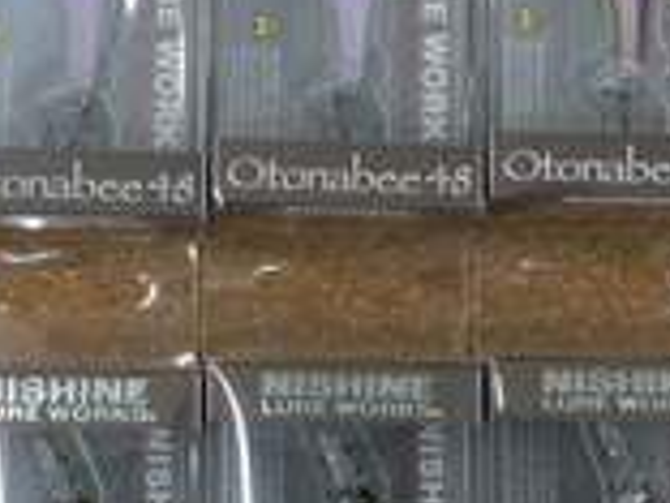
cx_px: 202
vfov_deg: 12.4
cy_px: 150
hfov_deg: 16.5
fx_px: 2303
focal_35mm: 119
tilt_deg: -81.8
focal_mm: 3.3
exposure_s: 1/30
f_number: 2.4
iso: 25
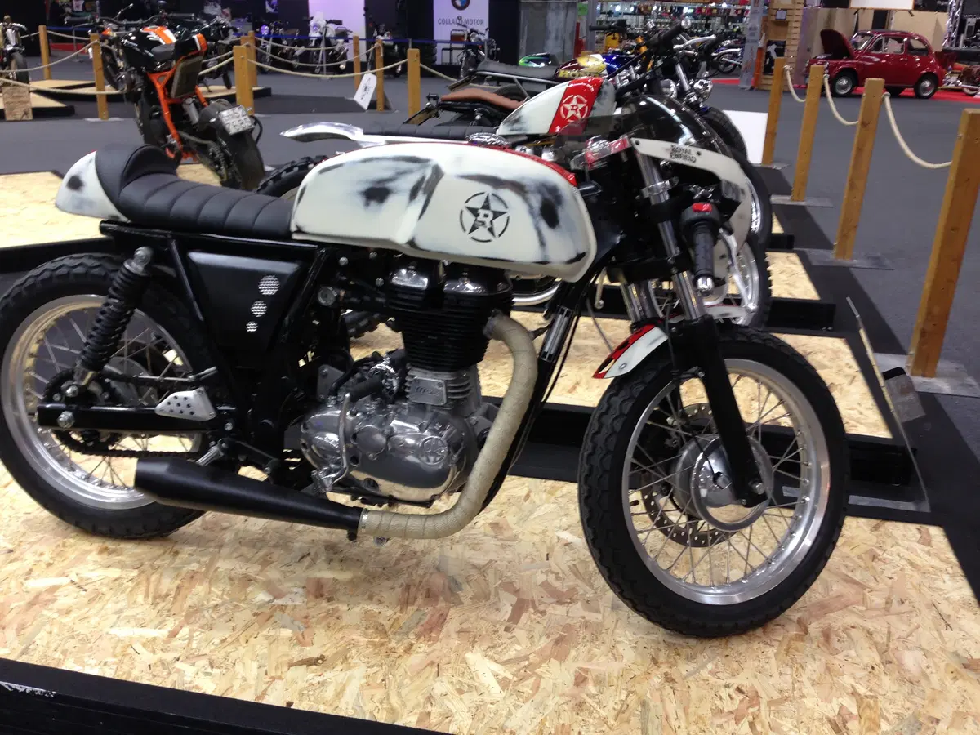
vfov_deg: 42.9
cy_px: 368
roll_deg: -0.6
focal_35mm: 33
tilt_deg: -22.7
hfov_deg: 55.4
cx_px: 490
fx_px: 934
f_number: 2.4
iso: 50
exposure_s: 1/24
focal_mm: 4.12
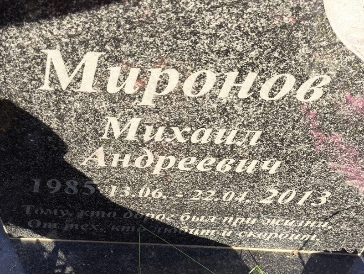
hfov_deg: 38.2
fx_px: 526
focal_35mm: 50
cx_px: 182
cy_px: 137
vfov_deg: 29.1
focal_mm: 4.71
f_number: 1.7
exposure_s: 1/356
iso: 50
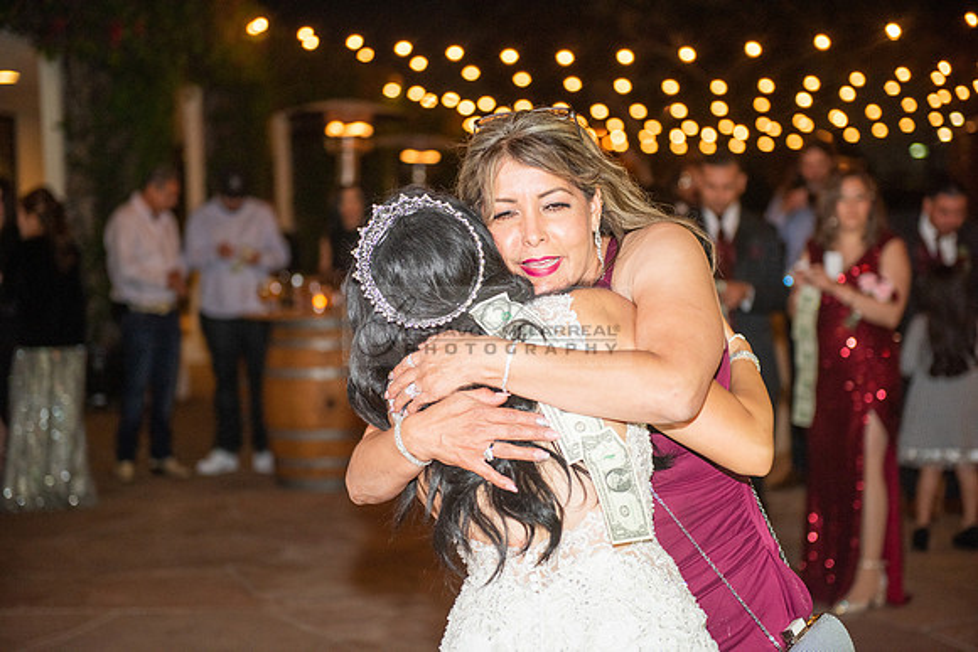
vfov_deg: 19.5
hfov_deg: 28.8
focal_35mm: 70
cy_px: 326
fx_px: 1902
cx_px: 489
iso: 1250
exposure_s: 1/125
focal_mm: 70
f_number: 2.8
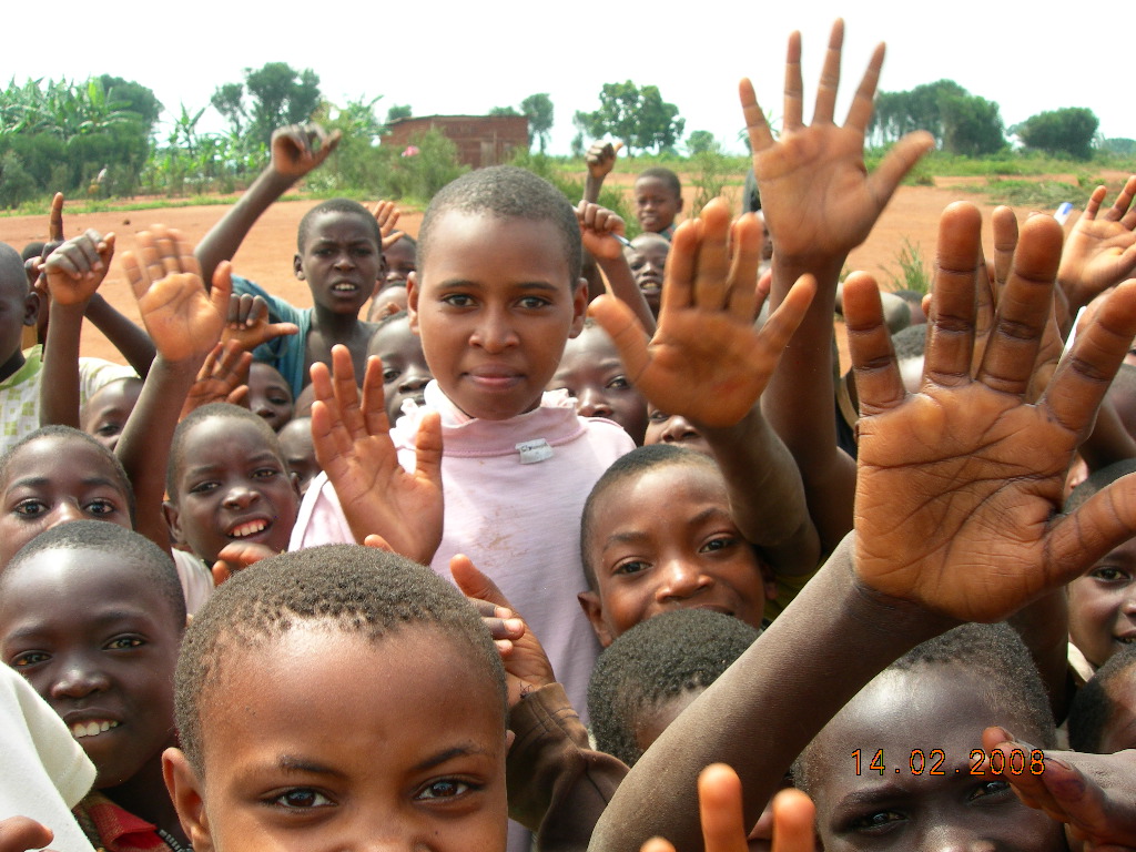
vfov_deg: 37.7
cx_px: 568
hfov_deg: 49.0
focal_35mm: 38
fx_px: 1247
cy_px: 426
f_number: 4.8
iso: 50
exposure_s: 1/152
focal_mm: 7.8
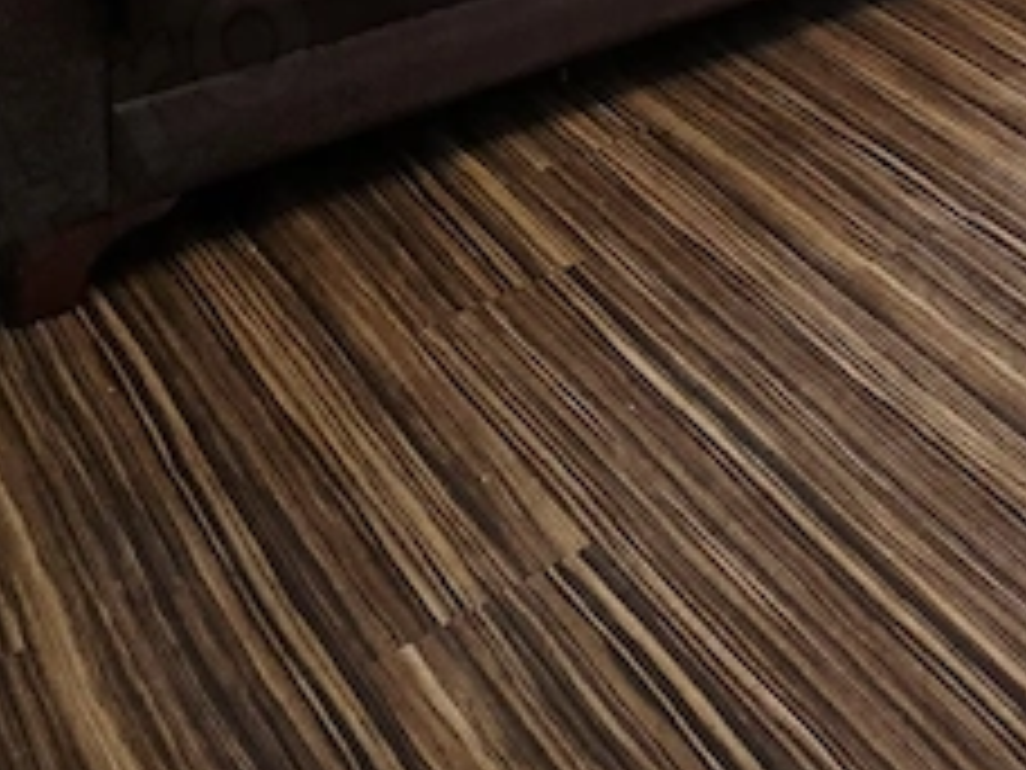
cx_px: 1408
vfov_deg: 18.1
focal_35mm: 57
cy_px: -738
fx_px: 1689
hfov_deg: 27.1
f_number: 2.2
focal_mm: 2.2
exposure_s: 1/101
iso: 100
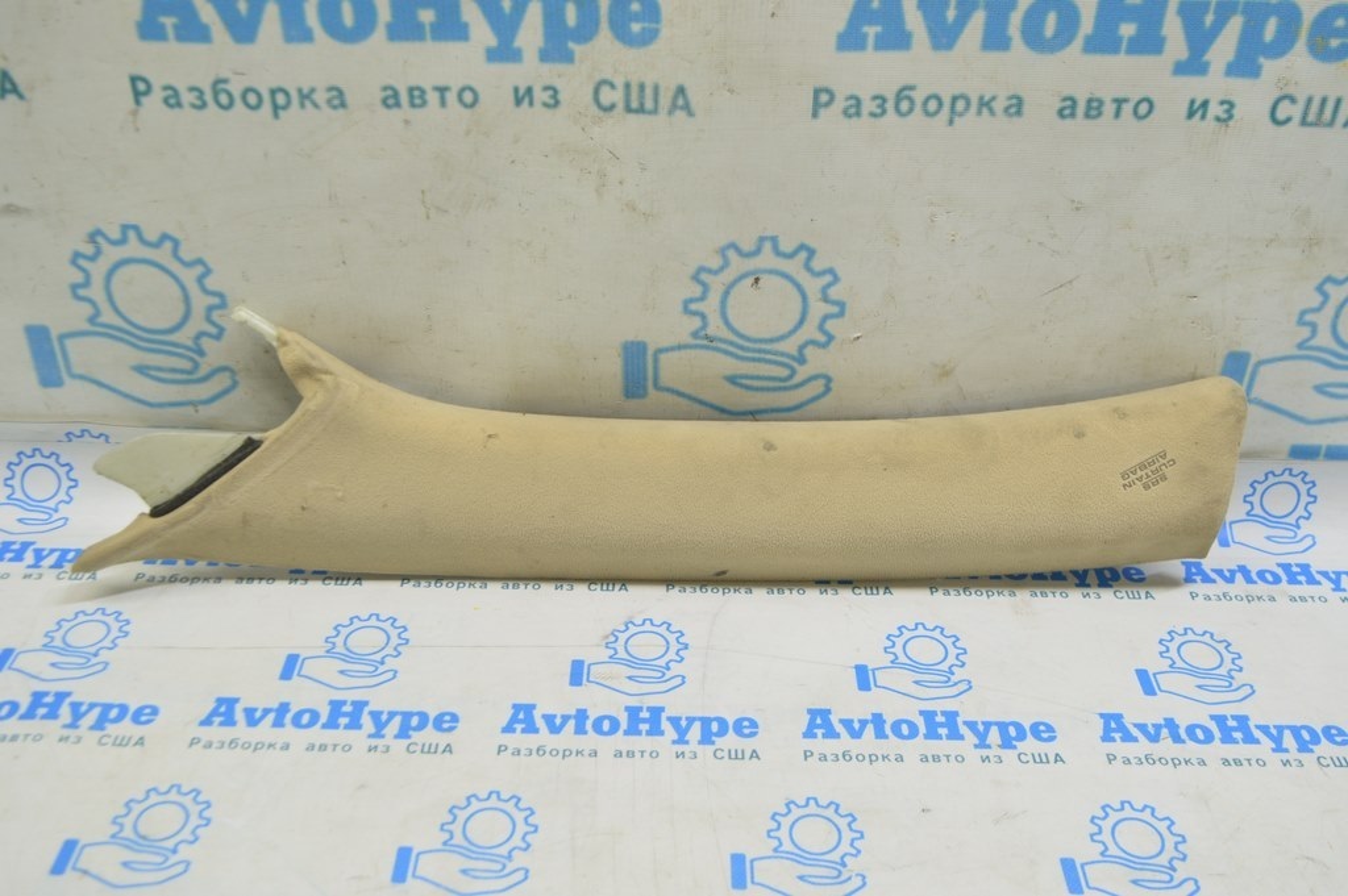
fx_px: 1347
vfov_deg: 36.8
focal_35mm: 36
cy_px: 448
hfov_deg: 53.2
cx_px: 674
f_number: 5.6
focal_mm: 24
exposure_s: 1/20
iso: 400
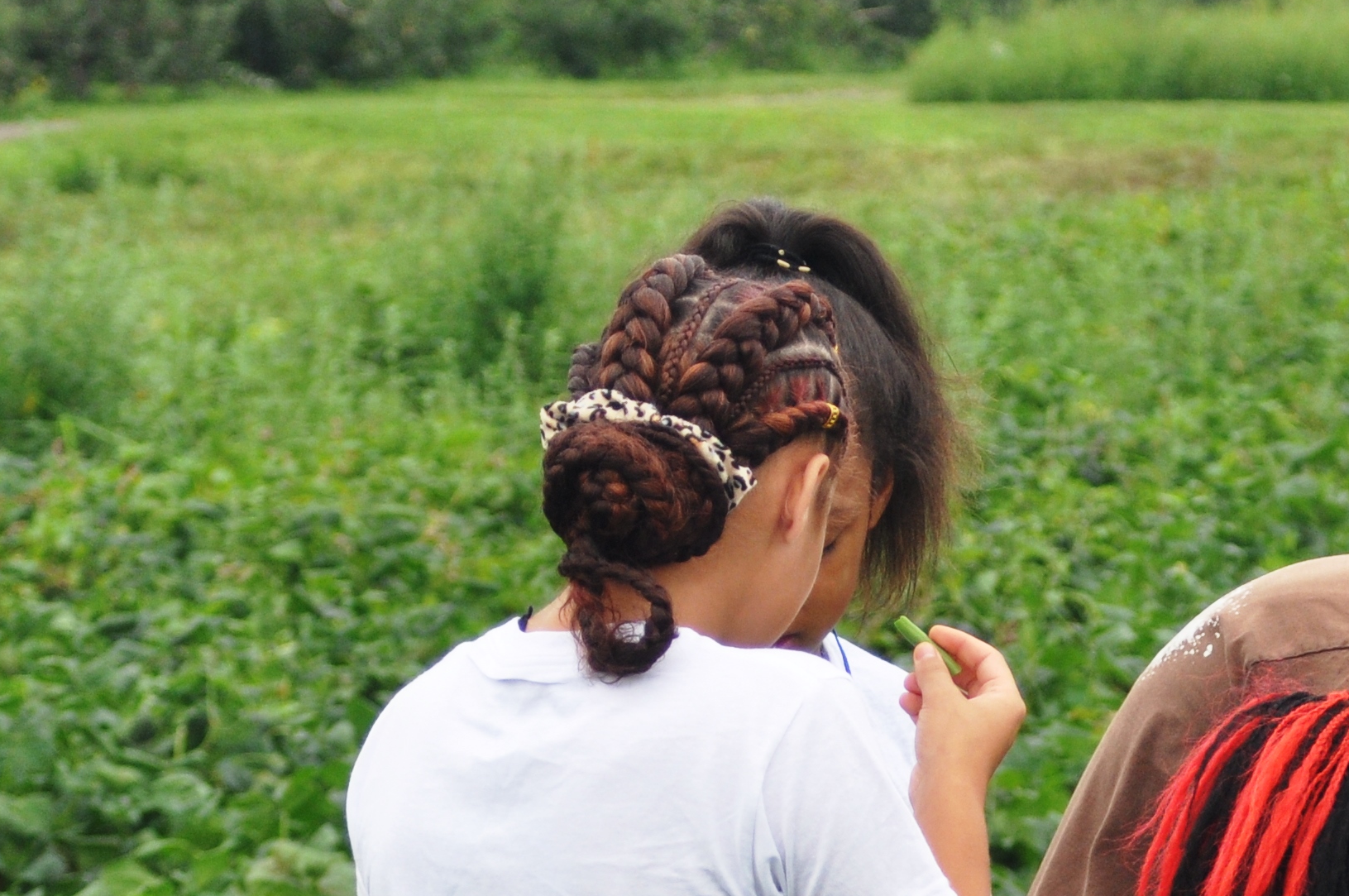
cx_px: 1365
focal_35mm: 276
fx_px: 10329
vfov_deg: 5.0
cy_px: 805
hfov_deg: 7.4
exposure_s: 1/500
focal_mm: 70
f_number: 5.6
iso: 400
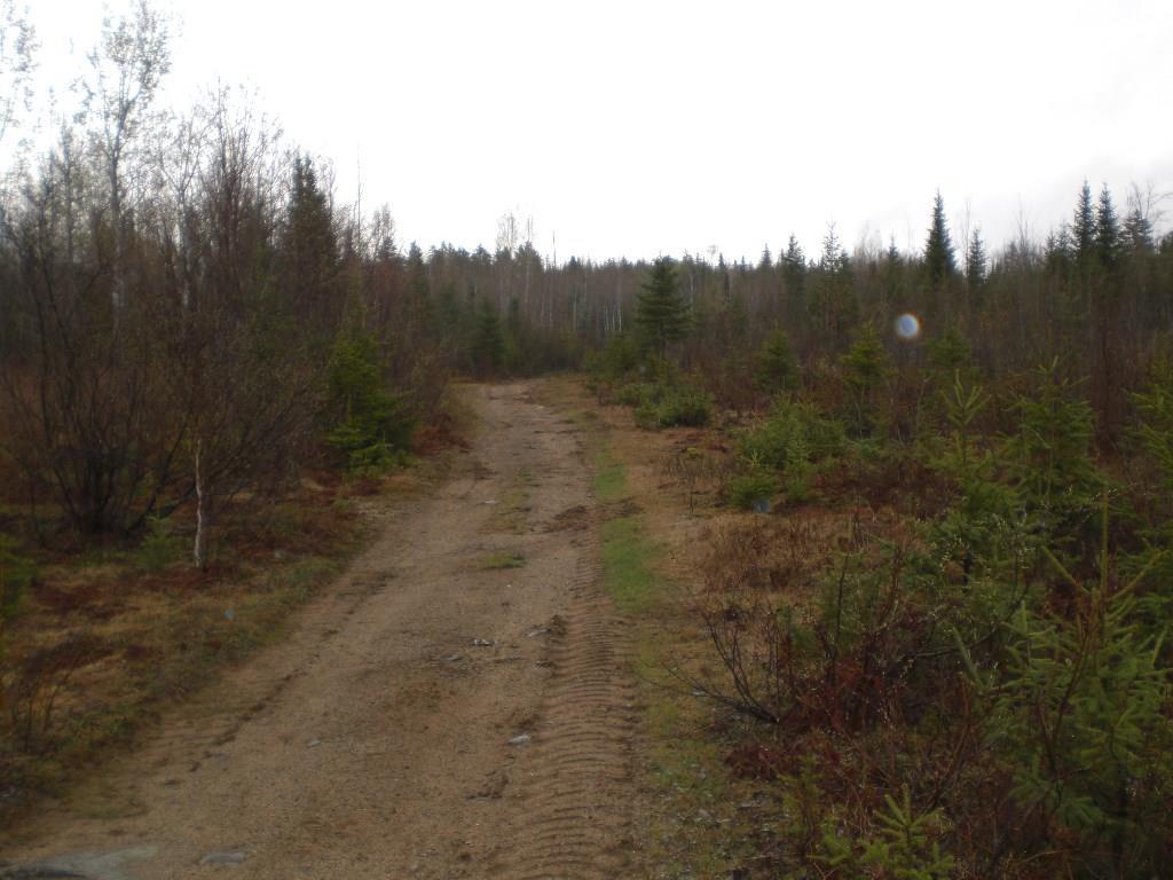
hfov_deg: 49.0
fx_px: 1288
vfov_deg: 37.7
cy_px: 440
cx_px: 586
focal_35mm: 38
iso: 50
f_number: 3.1
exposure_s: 1/125
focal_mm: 6.3
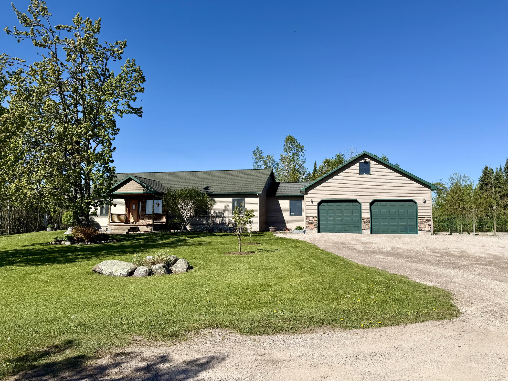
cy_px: 190
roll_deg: -0.4
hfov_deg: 71.6
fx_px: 352
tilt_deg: +5.5
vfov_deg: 56.8
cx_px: 254
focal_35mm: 24
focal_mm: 6.76
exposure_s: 1/5319
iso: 80
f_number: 1.78
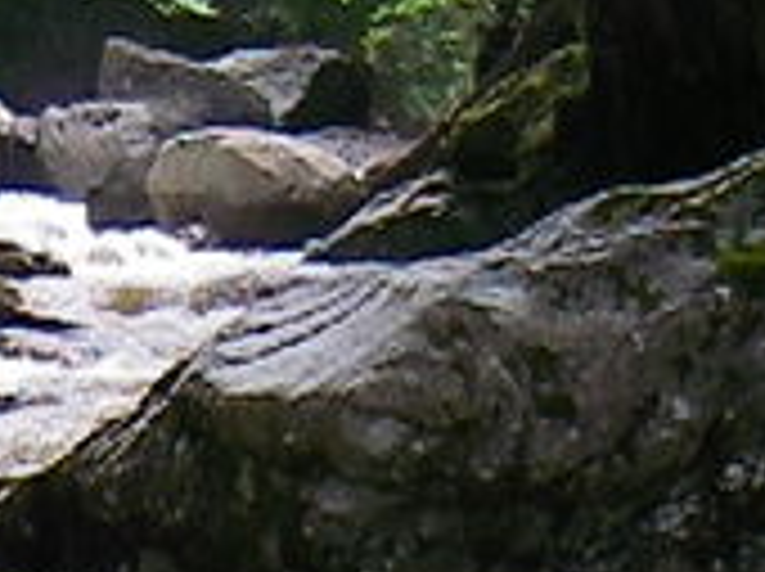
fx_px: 3950
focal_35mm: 179
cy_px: 941
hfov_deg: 10.9
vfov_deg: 8.1
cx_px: -112
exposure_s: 1/160
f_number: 3.3
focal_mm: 6.3
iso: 64
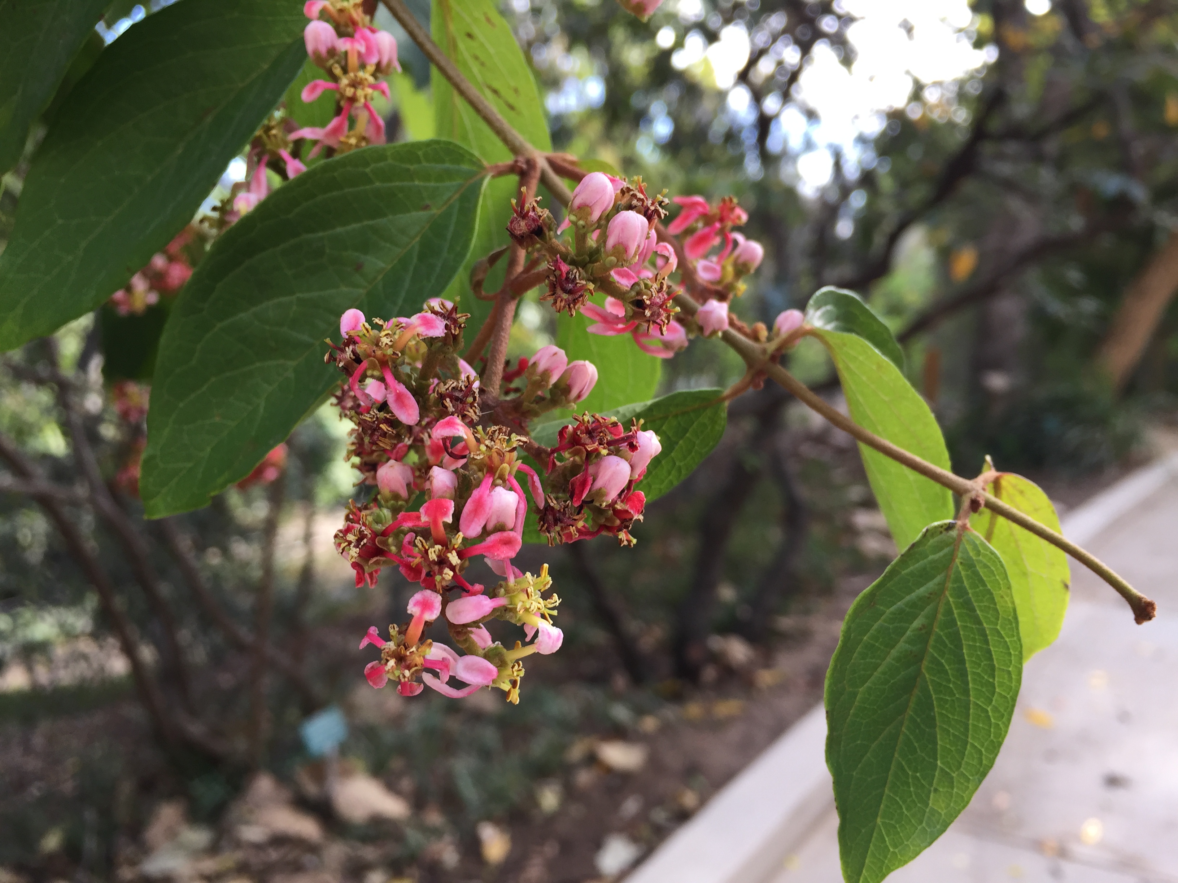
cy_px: 442
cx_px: 589
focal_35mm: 29
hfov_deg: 61.7
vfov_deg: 48.2
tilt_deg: -7.7
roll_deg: -1.7
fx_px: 987
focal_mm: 4.15
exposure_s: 1/60
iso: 40
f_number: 2.2
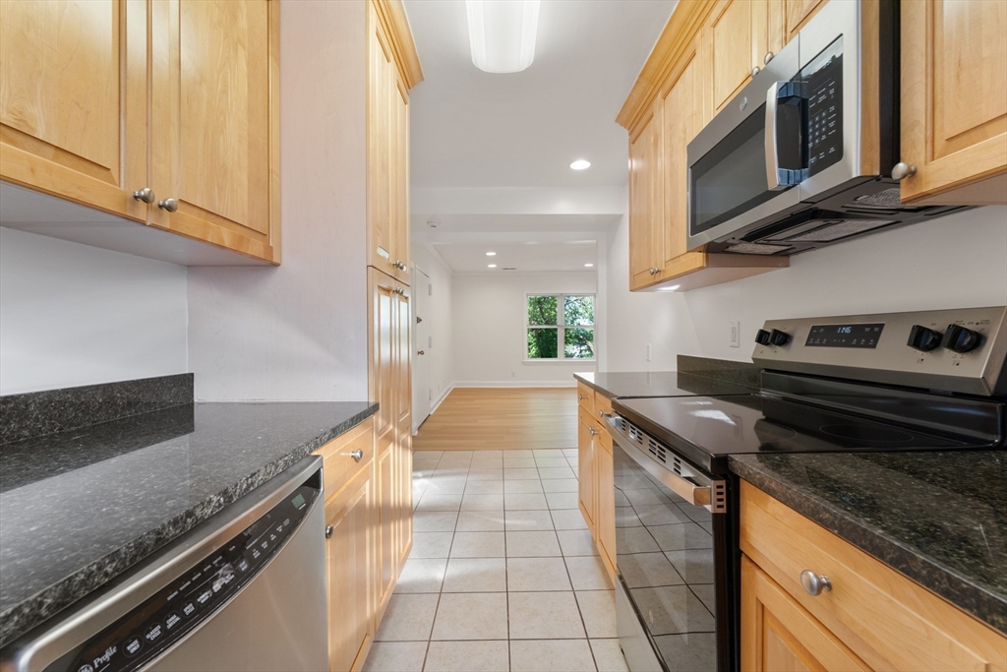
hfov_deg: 100.8
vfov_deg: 77.7
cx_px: 504
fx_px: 417
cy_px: 336
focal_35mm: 15
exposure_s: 1/5
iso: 1250
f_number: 11
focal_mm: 14.9
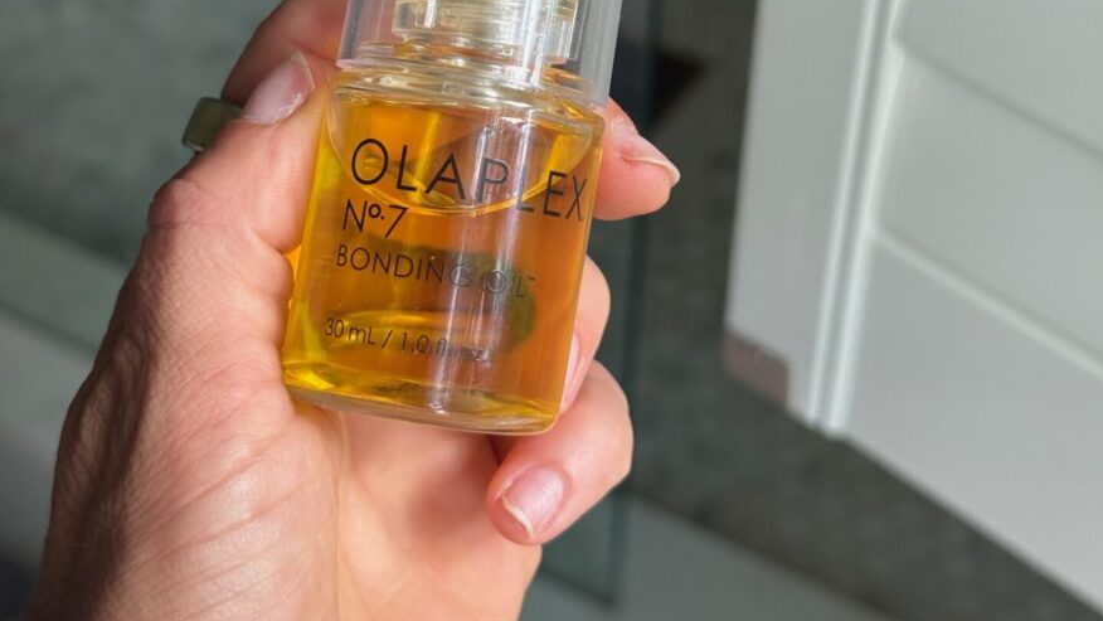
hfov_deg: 30.1
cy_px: 91
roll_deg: -2.7
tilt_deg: -40.0
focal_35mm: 70
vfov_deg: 17.1
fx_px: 2048
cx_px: 553
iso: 100
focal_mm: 6.76
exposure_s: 1/75
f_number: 1.78
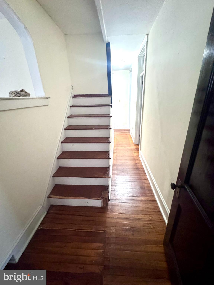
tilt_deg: -21.6
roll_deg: +2.3
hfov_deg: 85.7
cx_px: 107
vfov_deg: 102.1
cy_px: 142
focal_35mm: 14
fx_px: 115
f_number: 2.2
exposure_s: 1/60
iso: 640
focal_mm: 2.22
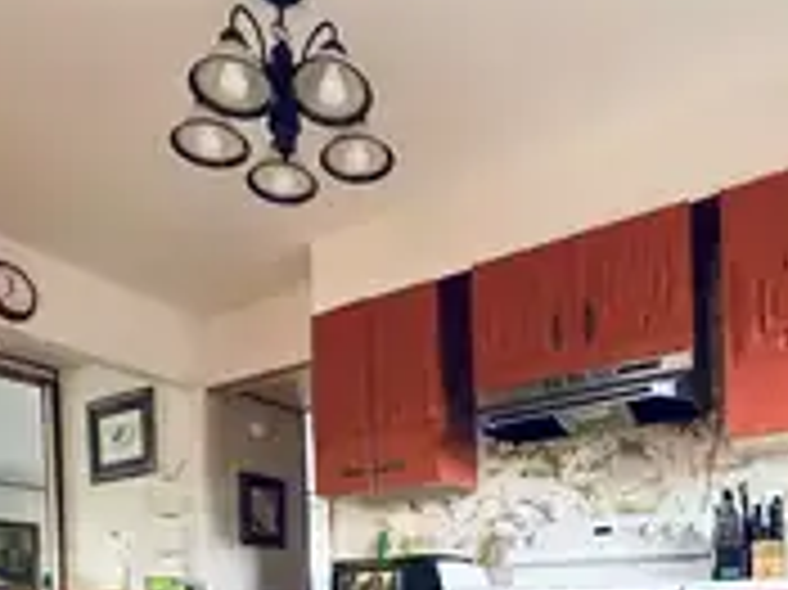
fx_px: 728
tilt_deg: -0.3
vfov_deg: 37.7
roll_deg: +1.0
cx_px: 441
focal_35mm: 32
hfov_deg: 56.7
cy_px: 631
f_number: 2.2
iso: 400
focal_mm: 2.22
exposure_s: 1/60
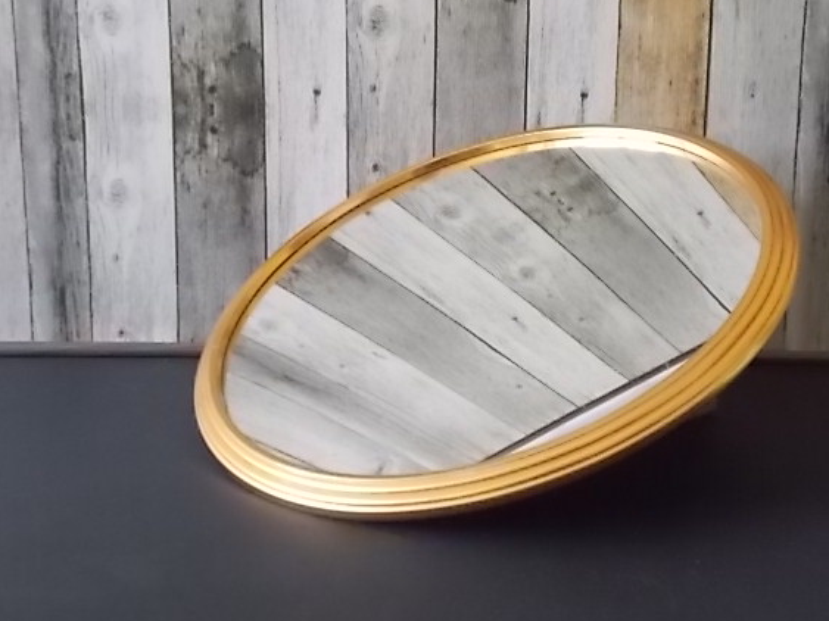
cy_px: 287
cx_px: 467
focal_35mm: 50
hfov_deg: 38.1
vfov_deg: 29.1
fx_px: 1197
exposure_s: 1/80
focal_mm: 7.9
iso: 800
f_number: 4.2
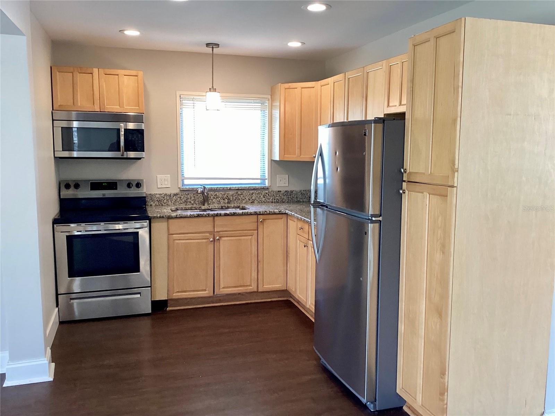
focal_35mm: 31
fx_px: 497
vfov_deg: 45.4
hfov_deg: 58.4
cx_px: 278
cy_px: 208
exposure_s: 1/60
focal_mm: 3.3
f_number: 2.4
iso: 160
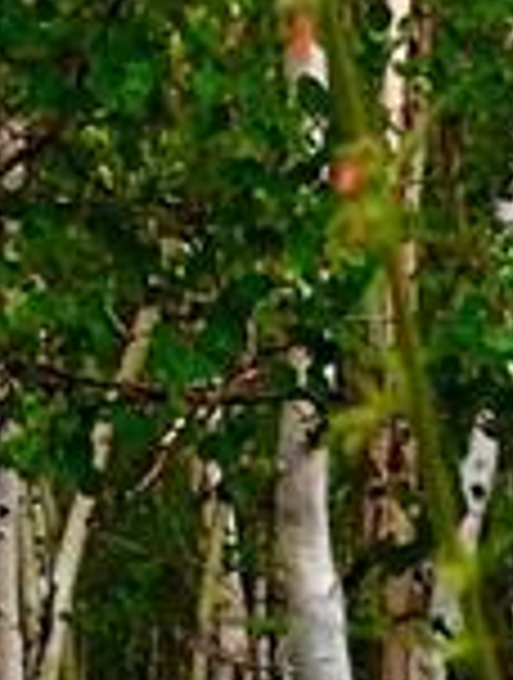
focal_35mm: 436
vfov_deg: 4.4
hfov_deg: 3.4
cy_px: -1058
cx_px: -166
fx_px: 8579
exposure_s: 1/800
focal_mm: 9.8
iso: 100
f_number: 3.5
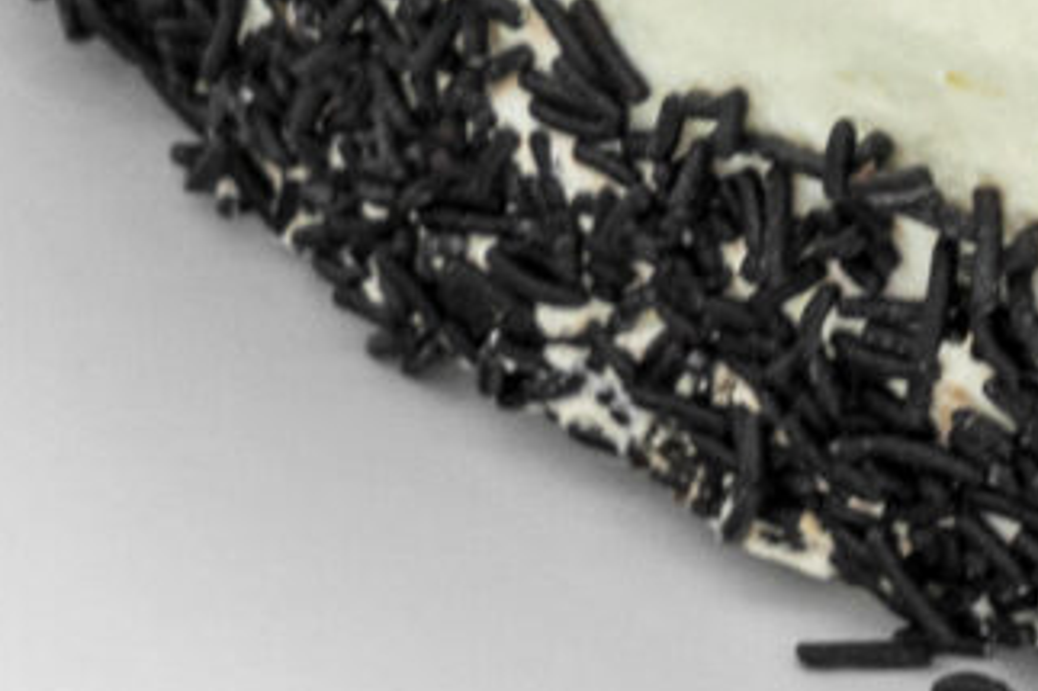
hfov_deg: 2.9
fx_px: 20316
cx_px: 2086
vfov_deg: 1.9
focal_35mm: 705
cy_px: -966
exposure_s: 1/30
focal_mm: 89
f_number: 10
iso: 320
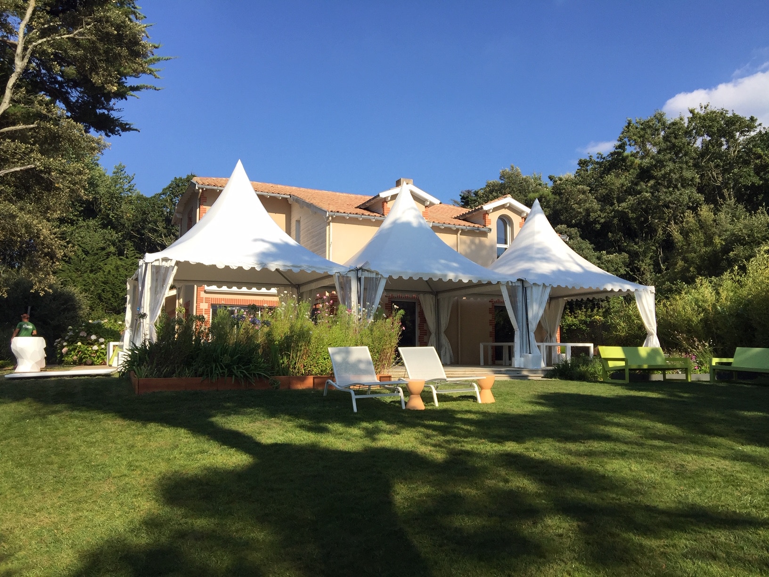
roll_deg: -1.4
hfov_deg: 61.7
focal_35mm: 29
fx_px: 644
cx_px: 384
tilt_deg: +6.5
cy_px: 288
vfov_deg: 48.2
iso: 32
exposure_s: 1/2083
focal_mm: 4.15
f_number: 2.2
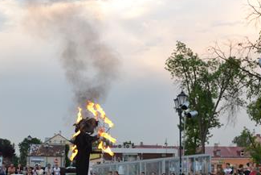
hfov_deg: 30.9
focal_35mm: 65
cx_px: 131
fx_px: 471
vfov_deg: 20.7
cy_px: 141
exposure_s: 1/100
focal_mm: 22
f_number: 5
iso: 400
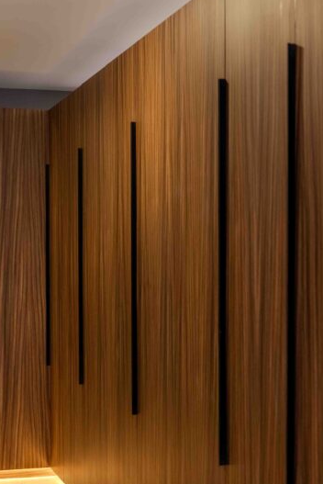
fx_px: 914
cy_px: 314
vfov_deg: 29.5
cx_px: 176
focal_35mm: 68
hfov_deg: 20.0
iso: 500
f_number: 2.5
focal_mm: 35
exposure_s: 1/400
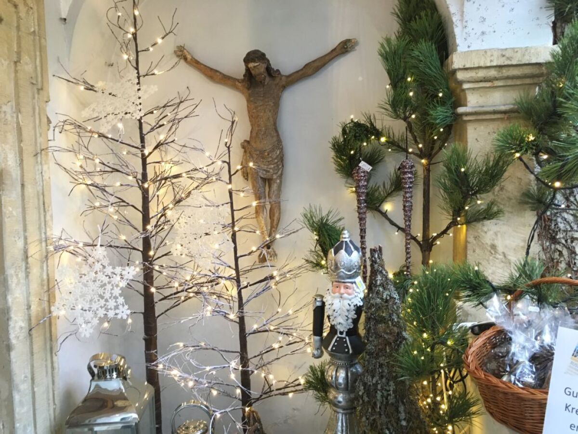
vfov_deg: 48.2
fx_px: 484
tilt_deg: -3.5
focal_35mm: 29
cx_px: 289
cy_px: 217
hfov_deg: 61.7
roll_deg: +1.6
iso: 200
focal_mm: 4.15
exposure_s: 1/33
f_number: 2.2
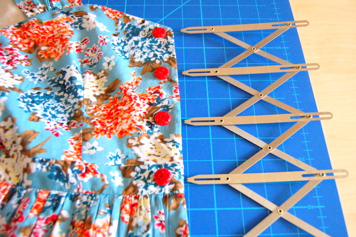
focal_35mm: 36
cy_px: 118
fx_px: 356
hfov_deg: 53.2
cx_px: 178
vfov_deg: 36.8
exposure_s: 1/60
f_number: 4
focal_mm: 24
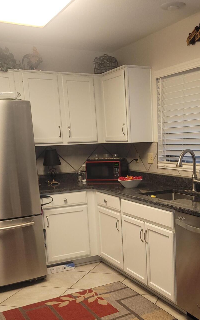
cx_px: 155
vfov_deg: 45.4
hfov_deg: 29.3
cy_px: 216
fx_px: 375
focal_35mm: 43
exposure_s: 1/30
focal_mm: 5.4
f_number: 1.8
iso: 100
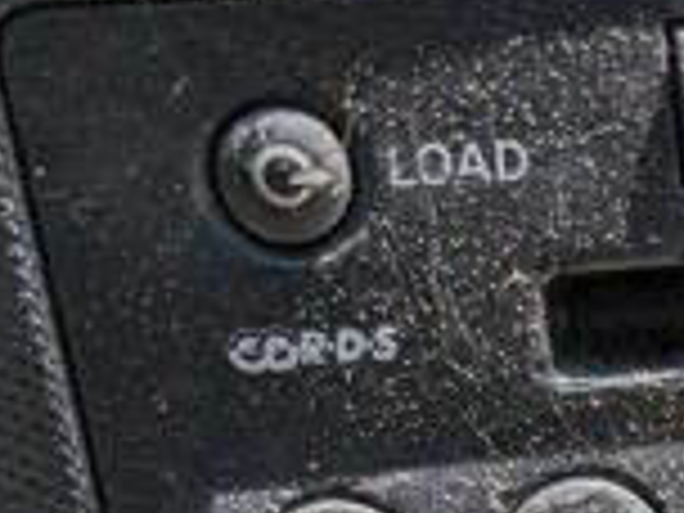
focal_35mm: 126
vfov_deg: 10.5
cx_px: 1084
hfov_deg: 14.4
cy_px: 1138
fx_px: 2490
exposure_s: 1/449
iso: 17
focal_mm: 6.9
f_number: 1.68
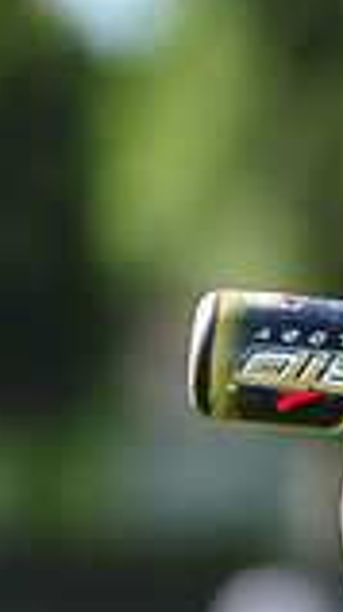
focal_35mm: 765
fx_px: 12415
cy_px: 450
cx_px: 1087
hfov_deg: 1.6
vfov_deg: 2.8
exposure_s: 1/640
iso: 200
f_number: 4.5
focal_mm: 200
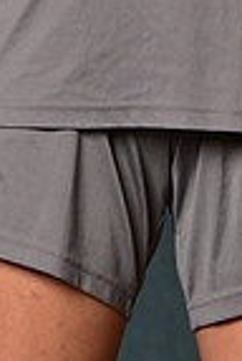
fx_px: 5479
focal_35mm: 546
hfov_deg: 2.5
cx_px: 198
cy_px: -348
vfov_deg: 3.7
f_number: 4.5
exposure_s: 1/160
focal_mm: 135
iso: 200
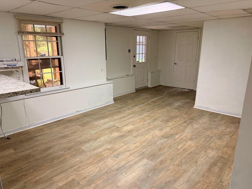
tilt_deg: -15.5
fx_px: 182
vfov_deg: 54.9
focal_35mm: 25
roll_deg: +0.0
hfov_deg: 69.4
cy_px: 97
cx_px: 123
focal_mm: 6.76
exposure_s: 1/120
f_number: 1.78
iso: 250
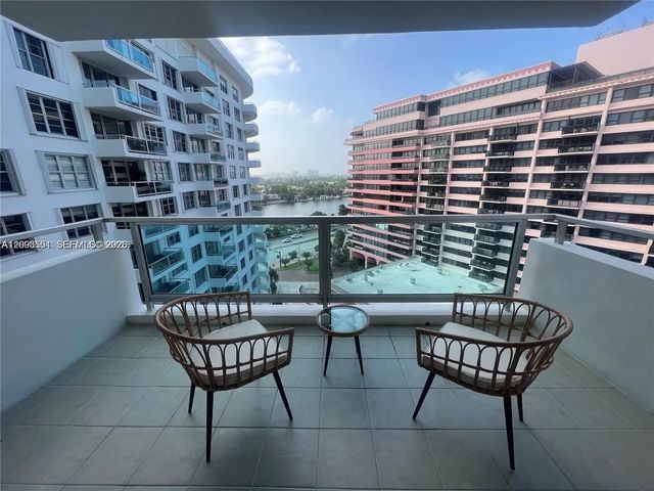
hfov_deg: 106.2
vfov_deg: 89.9
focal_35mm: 13
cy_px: 246
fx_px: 246
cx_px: 327
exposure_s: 1/727
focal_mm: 1.57
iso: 32
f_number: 1.8
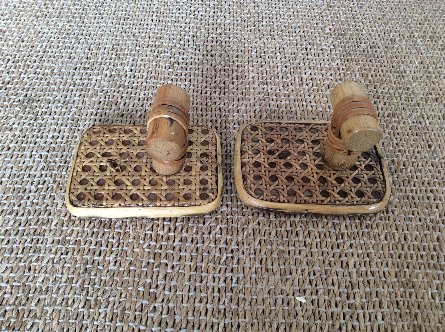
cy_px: 166
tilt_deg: -55.1
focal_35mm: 32
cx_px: 222
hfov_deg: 56.9
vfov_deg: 44.1
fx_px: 411
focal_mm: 3.3
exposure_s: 1/25
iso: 32
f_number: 2.4
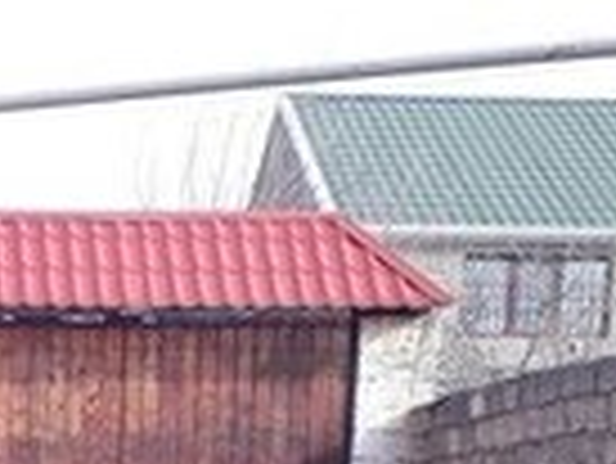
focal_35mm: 130
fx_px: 2315
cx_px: -207
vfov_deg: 10.6
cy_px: 876
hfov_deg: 14.5
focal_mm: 3.6
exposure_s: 1/338
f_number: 1.9
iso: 40
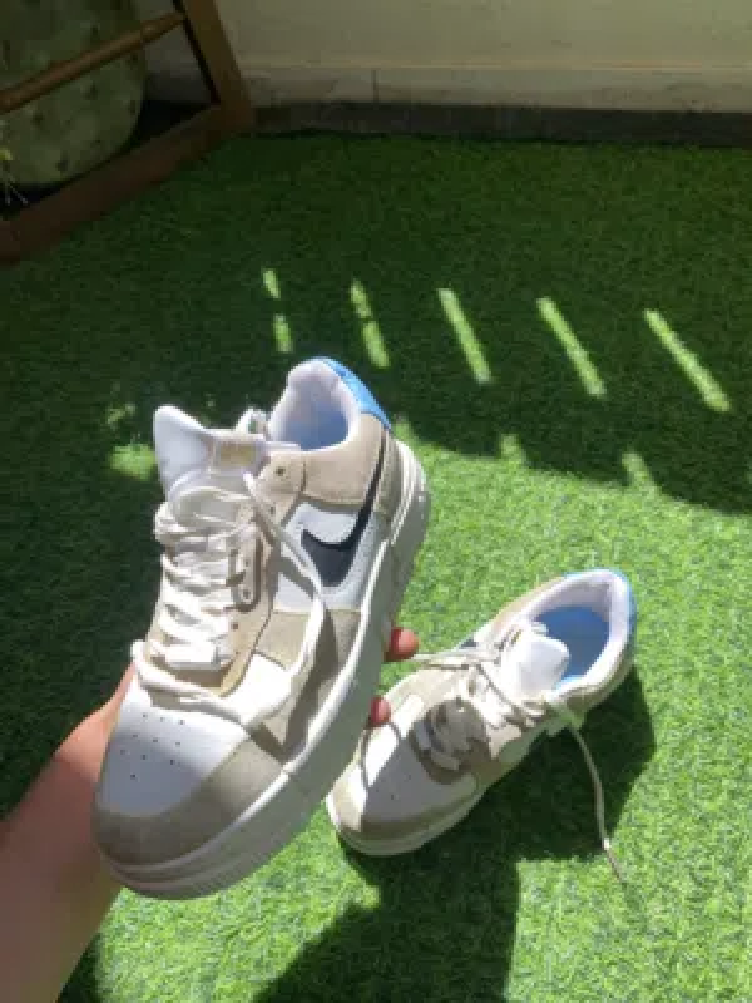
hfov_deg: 53.1
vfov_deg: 67.3
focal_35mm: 26
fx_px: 753
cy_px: 502
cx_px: 376
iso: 40
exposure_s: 1/2066
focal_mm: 4.25
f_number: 1.8
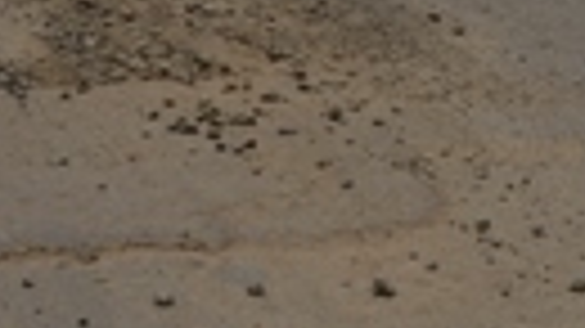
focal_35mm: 157
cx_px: 454
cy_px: -281
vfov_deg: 7.5
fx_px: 2434
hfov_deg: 13.6
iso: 250
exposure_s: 1/640
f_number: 13
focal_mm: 26
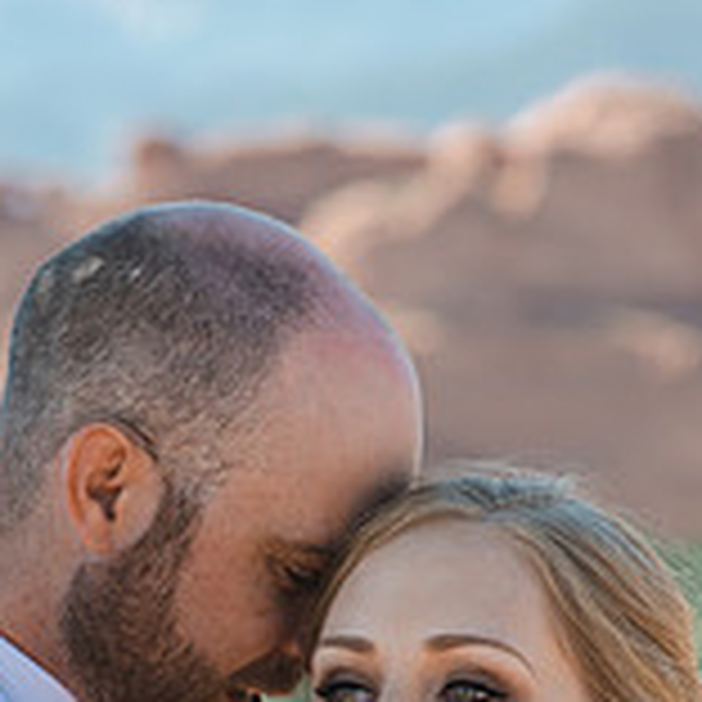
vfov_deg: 8.3
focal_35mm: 208
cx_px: 326
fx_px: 4772
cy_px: 873
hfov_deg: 8.4
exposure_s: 1/320
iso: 100
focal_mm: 85
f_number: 3.5
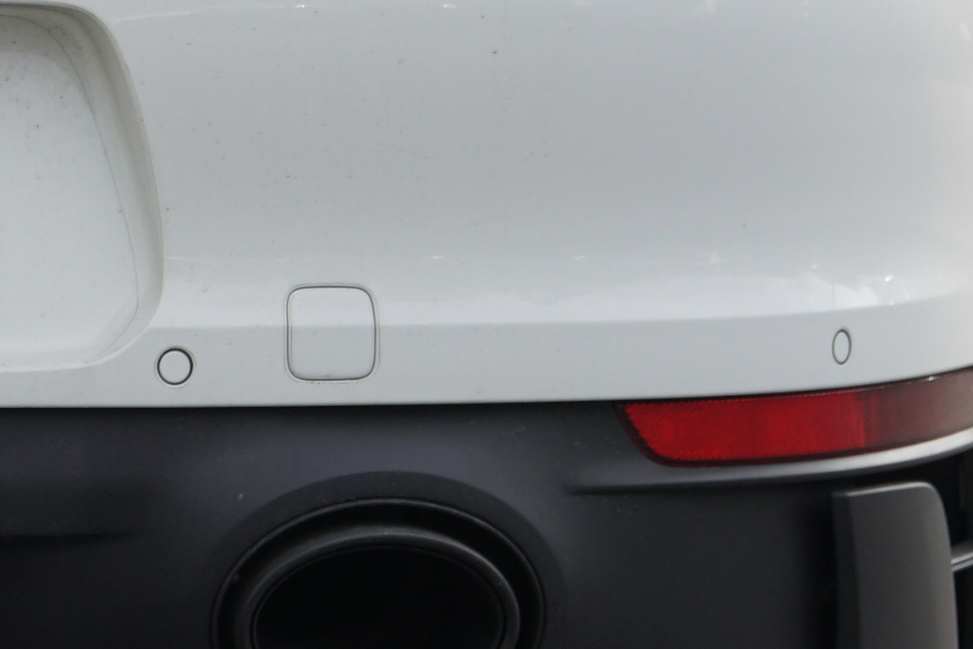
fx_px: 6558
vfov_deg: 5.6
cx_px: -800
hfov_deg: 8.2
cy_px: -184
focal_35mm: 243
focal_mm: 31
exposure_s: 1/400
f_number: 4.5
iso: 100
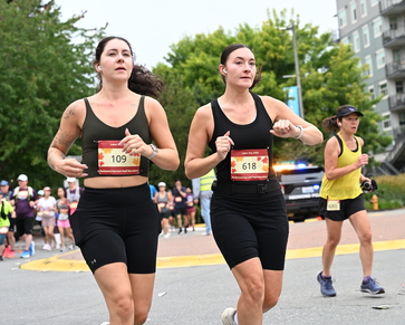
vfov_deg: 19.0
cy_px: 136
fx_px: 972
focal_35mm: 81
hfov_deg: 23.5
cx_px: 204
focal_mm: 57
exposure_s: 1/800
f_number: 4
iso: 1600
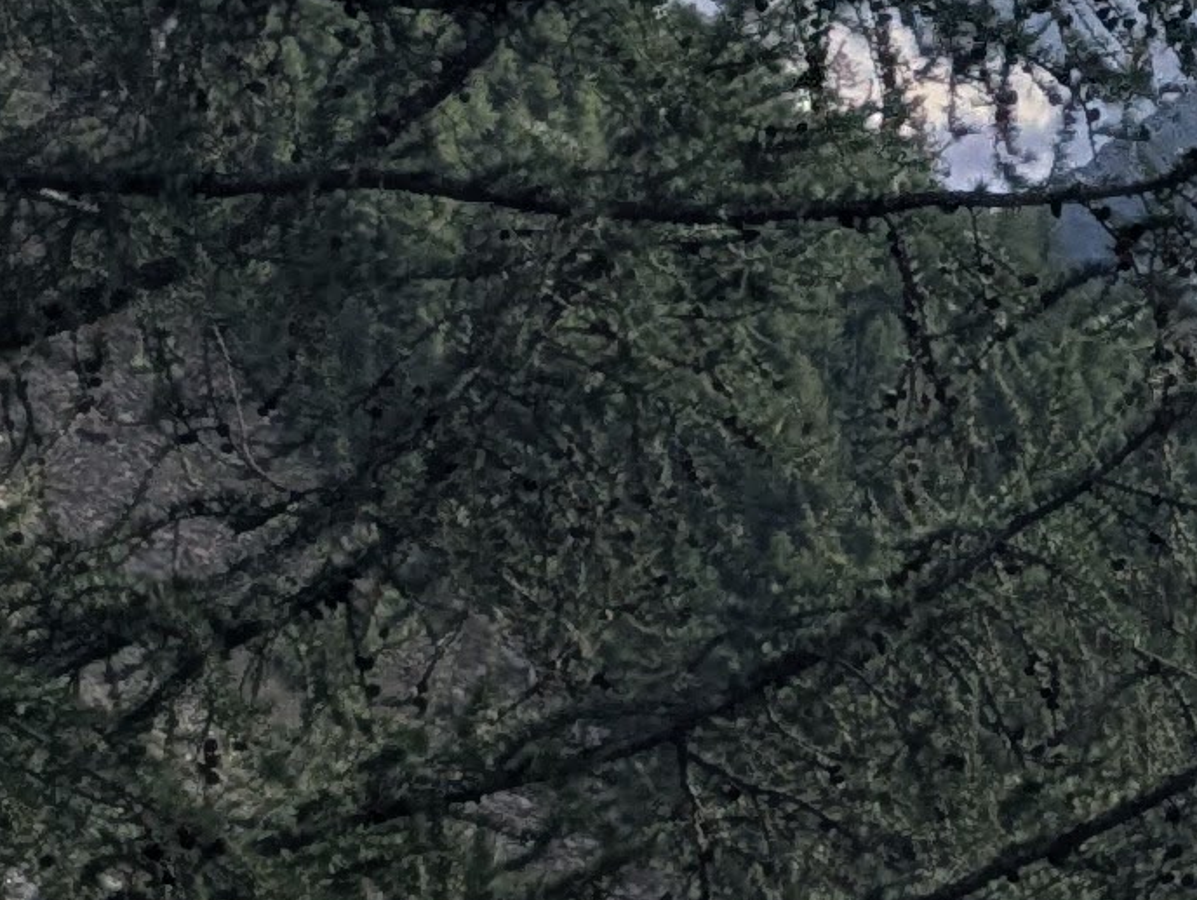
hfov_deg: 9.5
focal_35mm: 168
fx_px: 5813
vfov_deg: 8.8
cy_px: 467
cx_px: 3487
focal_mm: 5.43
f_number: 1.89
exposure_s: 1/8850
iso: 67
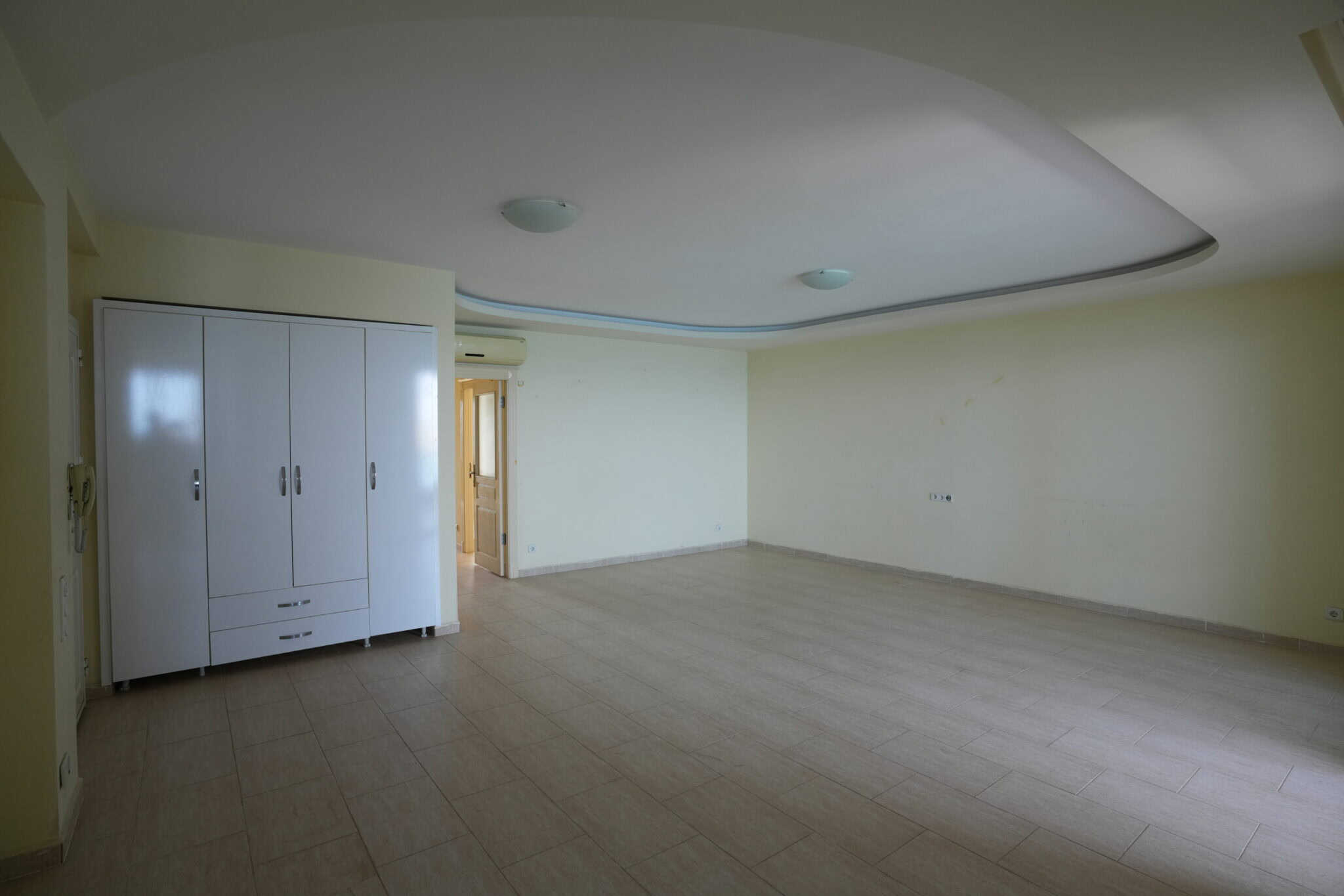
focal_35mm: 17
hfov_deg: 93.3
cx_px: 672
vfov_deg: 70.4
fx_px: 635
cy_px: 448
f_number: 4
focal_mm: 17
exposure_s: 1/160
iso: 640
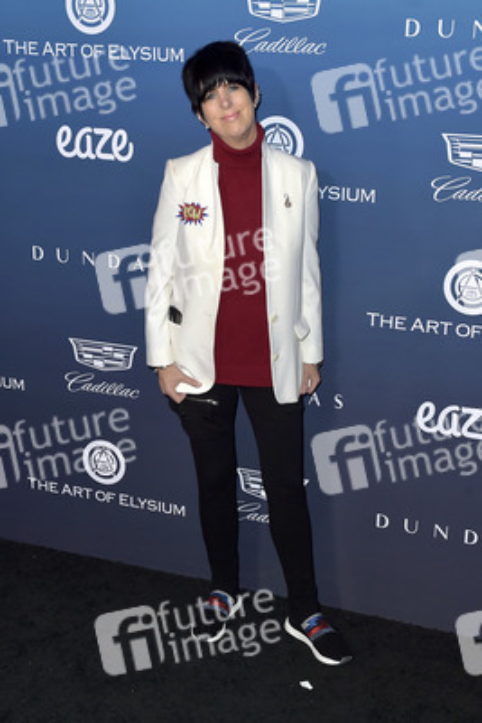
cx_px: 241
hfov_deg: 30.5
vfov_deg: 44.5
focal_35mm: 44
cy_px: 362
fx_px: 883
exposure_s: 1/250
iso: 250
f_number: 5.6
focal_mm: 44
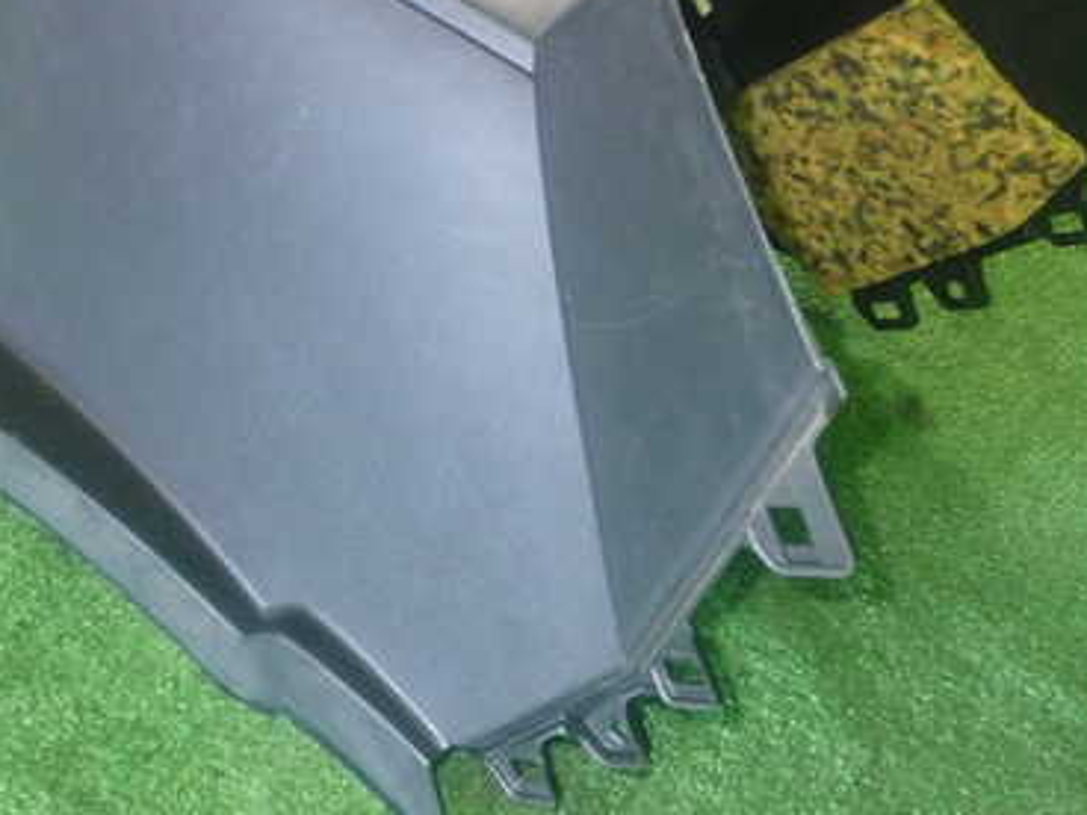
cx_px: 591
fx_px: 1947
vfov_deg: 23.5
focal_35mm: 62
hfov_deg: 31.2
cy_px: 275
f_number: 2.7
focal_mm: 6.83
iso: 640
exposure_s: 1/40
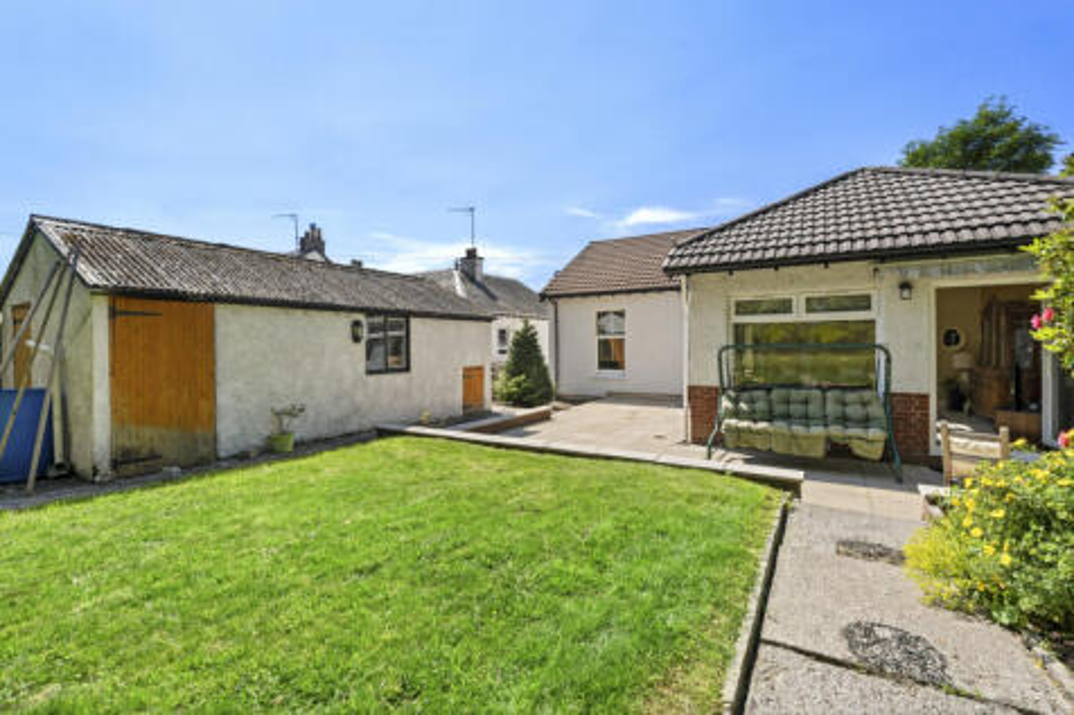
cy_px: 358
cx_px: 537
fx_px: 477
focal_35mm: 16
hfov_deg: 96.8
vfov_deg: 73.7
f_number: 8
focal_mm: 16
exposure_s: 1/800
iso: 640
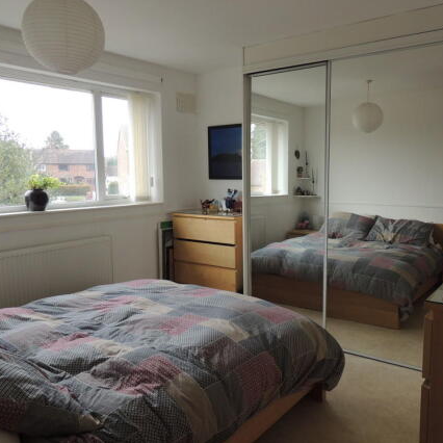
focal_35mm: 29
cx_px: 246
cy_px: 218
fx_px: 420
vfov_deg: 55.6
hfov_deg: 55.5
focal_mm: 4.3
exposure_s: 1/80
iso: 100
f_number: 3
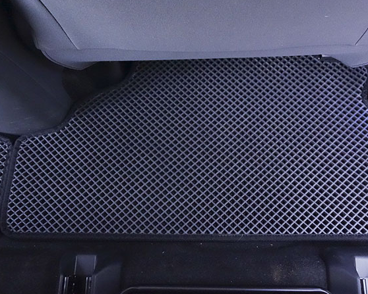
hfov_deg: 55.5
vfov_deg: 45.8
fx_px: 349
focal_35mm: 32
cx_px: 206
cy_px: 147
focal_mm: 10.4
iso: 3200
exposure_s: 1/30
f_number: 7.1
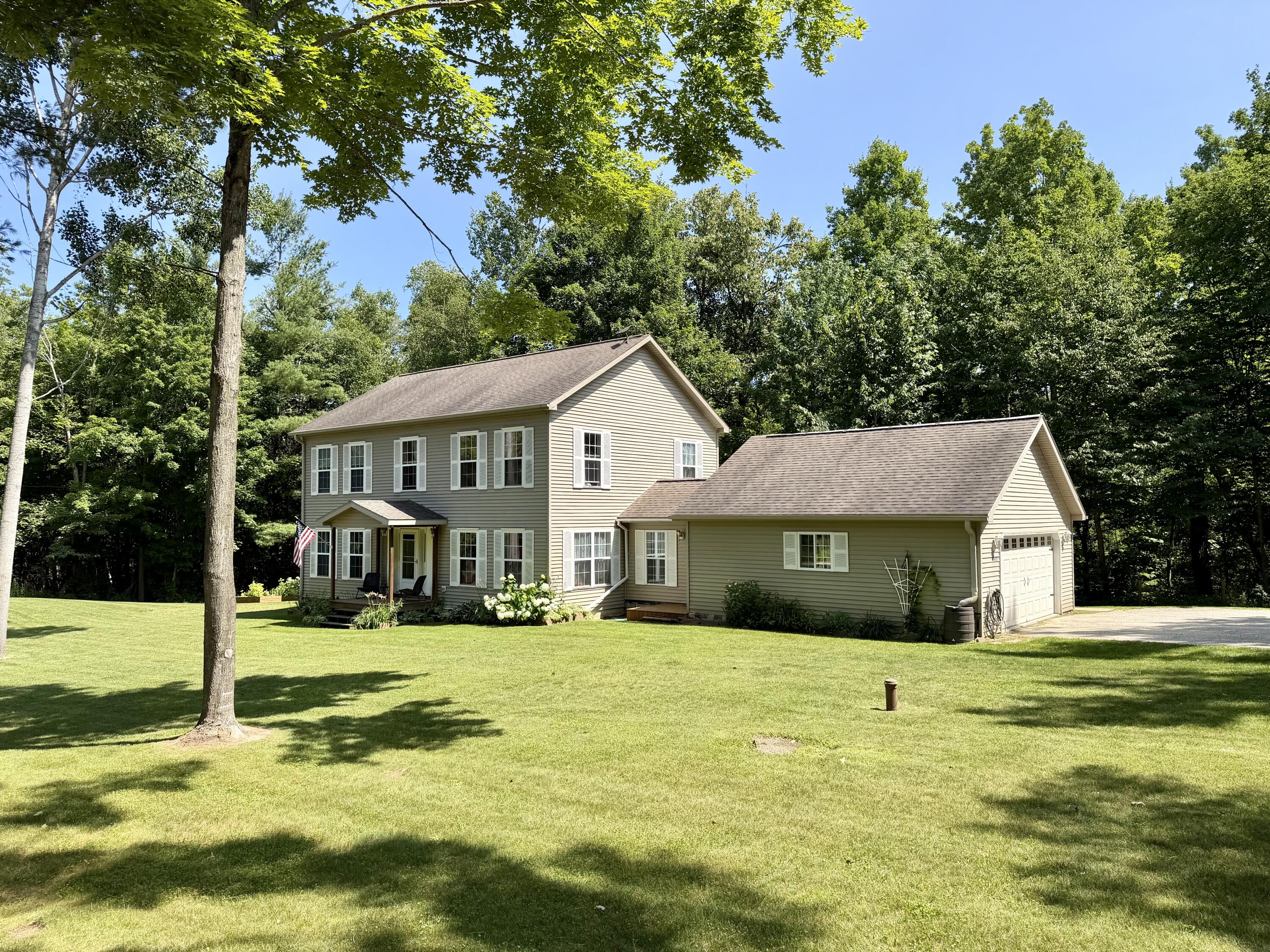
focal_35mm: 24
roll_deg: +0.0
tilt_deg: +2.4
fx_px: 881
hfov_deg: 71.6
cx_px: 635
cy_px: 476
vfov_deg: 56.8
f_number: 1.78
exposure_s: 1/2232
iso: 80
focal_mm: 6.76
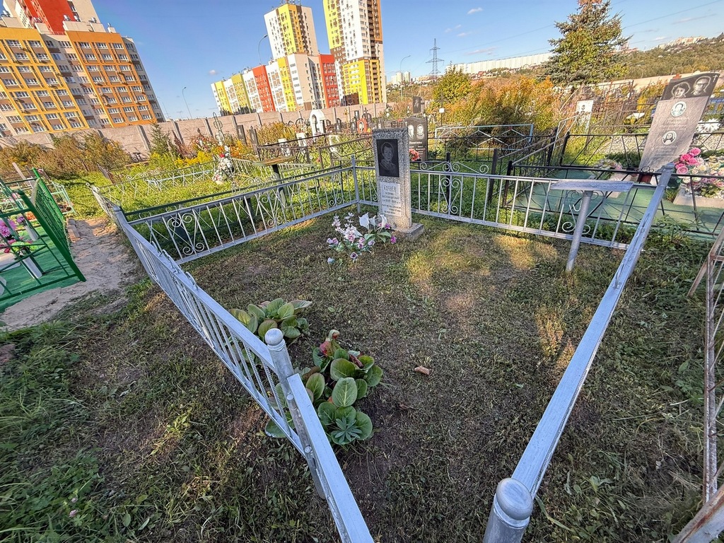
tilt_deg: -23.6
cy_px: 272
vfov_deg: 85.7
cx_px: 362
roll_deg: +2.3
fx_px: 293
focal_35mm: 14
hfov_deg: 102.1
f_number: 2.2
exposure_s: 1/153
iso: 50
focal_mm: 2.22
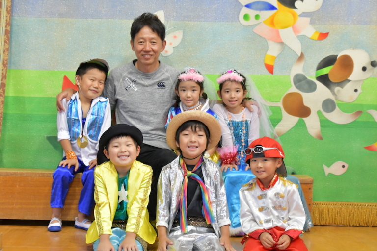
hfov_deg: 27.0
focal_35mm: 75
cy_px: 126
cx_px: 188
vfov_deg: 18.2
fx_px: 785
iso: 4000
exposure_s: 1/200
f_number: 7.1
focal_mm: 50
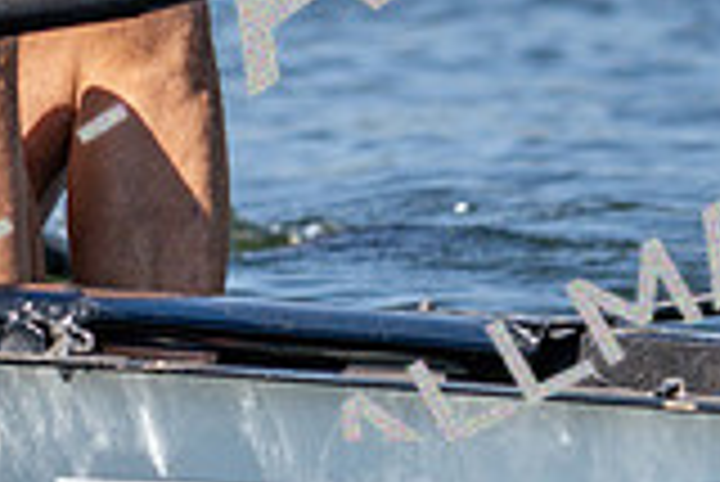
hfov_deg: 2.4
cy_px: -331
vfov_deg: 1.6
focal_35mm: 849
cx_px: -162
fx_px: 16995
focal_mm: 234
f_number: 5.6
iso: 320
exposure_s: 1/2000
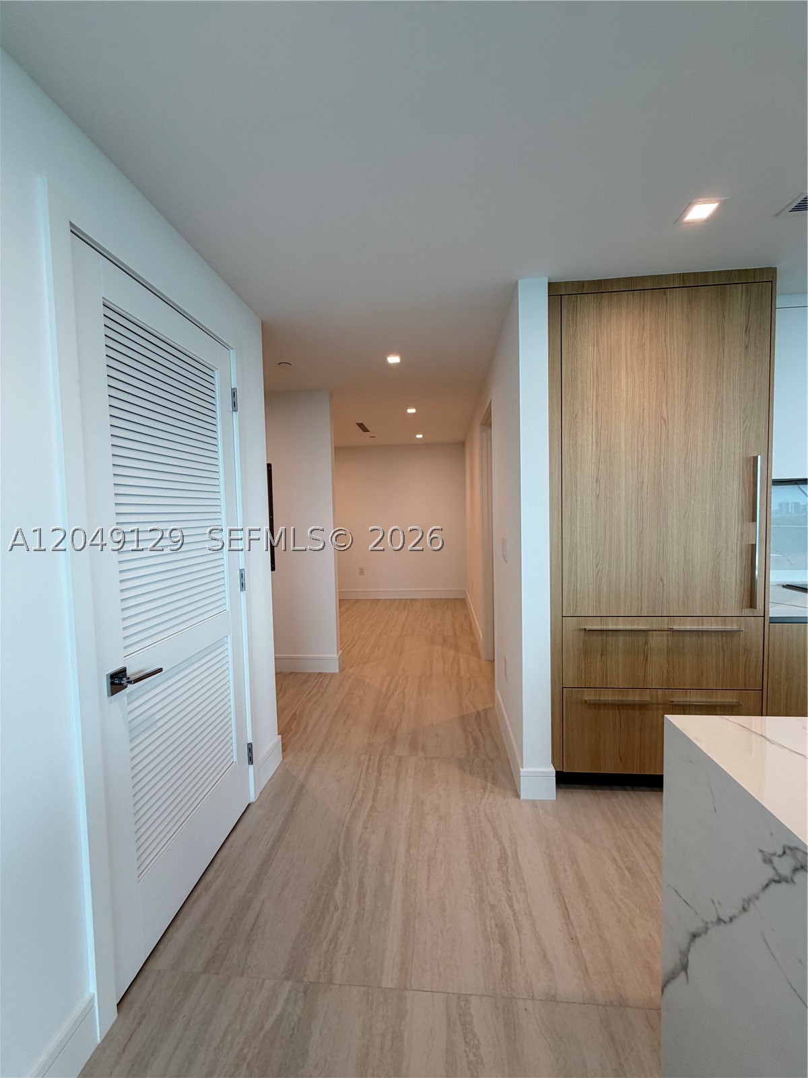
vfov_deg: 102.1
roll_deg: +0.7
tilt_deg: -4.2
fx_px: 436
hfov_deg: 85.7
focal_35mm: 14
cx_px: 404
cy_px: 539
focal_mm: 2.22
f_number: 2.2
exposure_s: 1/121
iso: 80
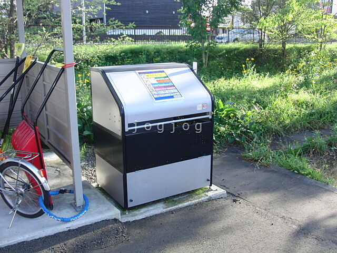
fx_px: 360
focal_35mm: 37
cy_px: 126
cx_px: 168
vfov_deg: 38.7
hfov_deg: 50.1
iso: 100
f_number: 3.6
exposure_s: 1/125
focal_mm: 6.42
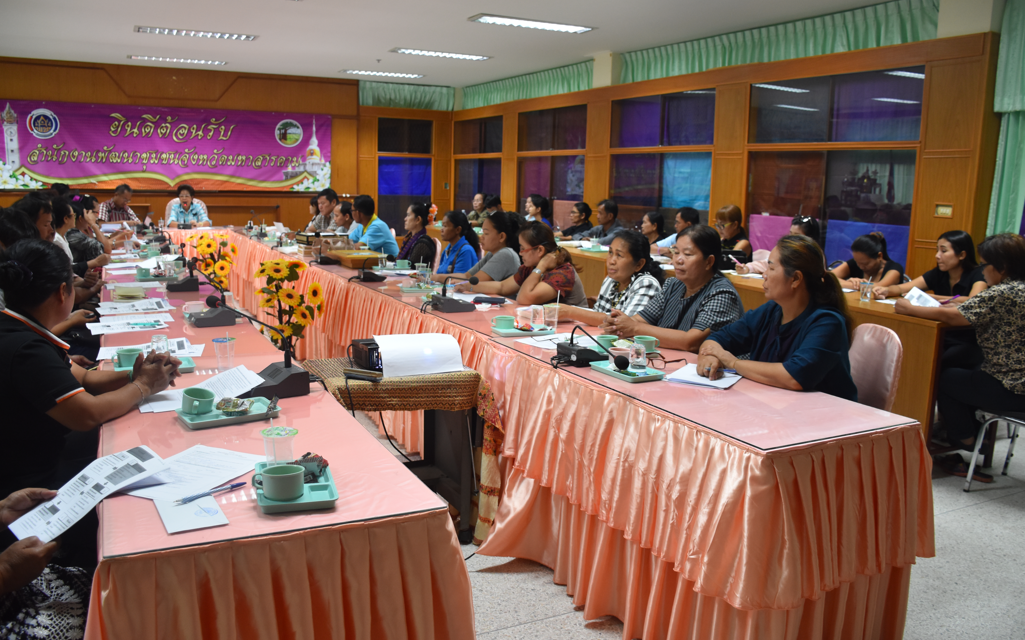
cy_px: 318
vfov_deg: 44.5
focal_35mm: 28
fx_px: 782
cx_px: 516
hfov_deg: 66.5
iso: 800
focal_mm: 18
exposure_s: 1/60
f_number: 4
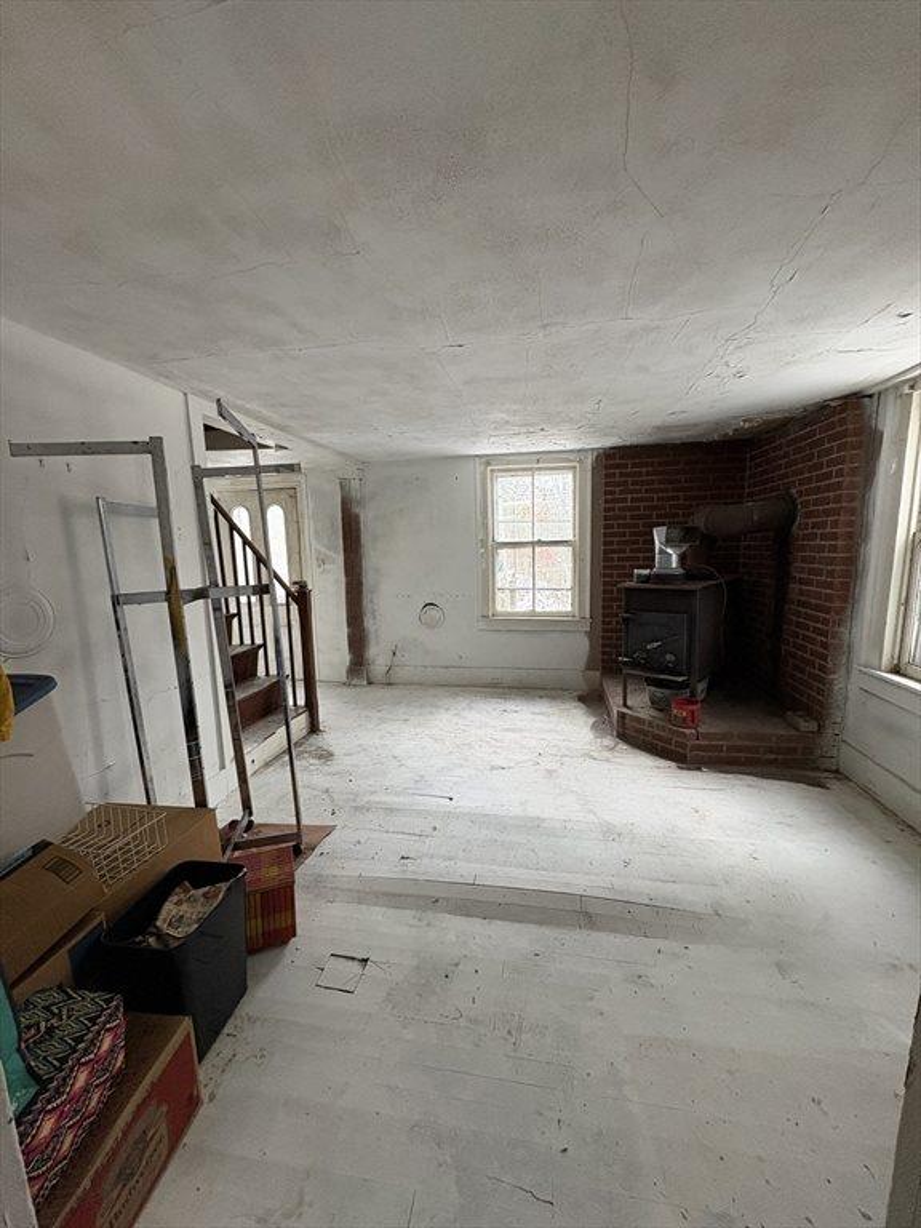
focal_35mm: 14
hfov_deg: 85.7
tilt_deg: -7.1
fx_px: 497
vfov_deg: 102.1
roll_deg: +0.7
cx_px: 460
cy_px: 614
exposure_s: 1/60
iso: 250
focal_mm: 2.22
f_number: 2.2
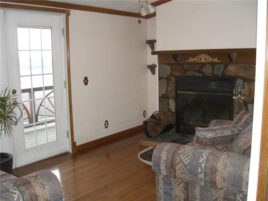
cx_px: 134
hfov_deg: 49.0
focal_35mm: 38
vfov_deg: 37.7
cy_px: 100
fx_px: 294
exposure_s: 1/60
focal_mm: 7.9
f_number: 2.8
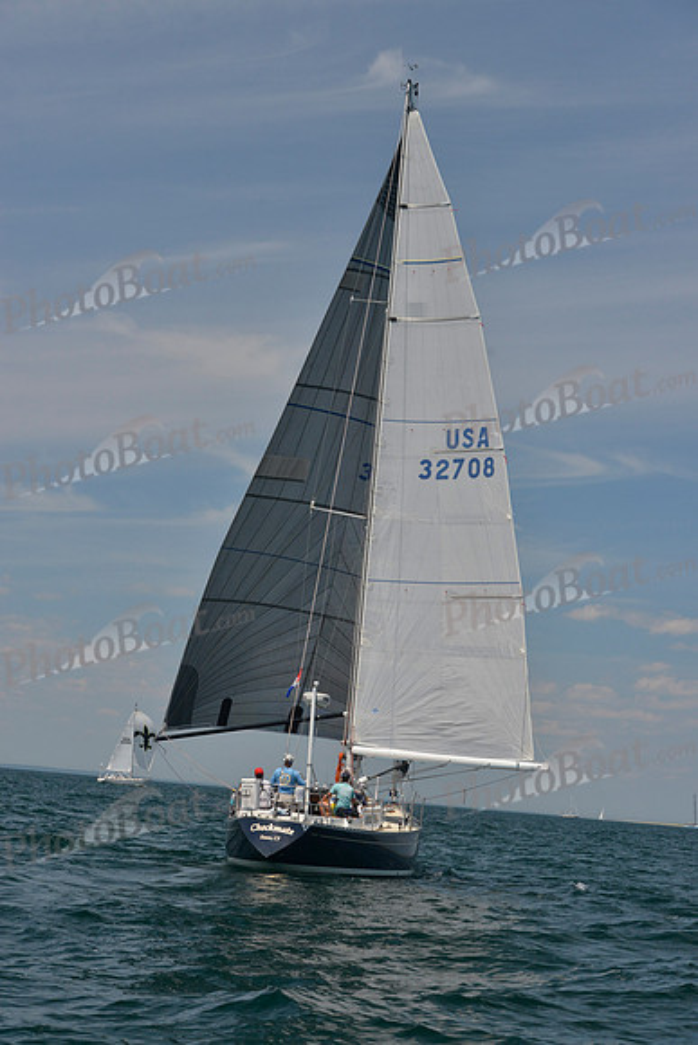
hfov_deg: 19.5
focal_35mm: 70
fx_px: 2034
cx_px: 349
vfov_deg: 28.8
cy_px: 522
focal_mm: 70
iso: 400
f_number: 9
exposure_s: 1/800
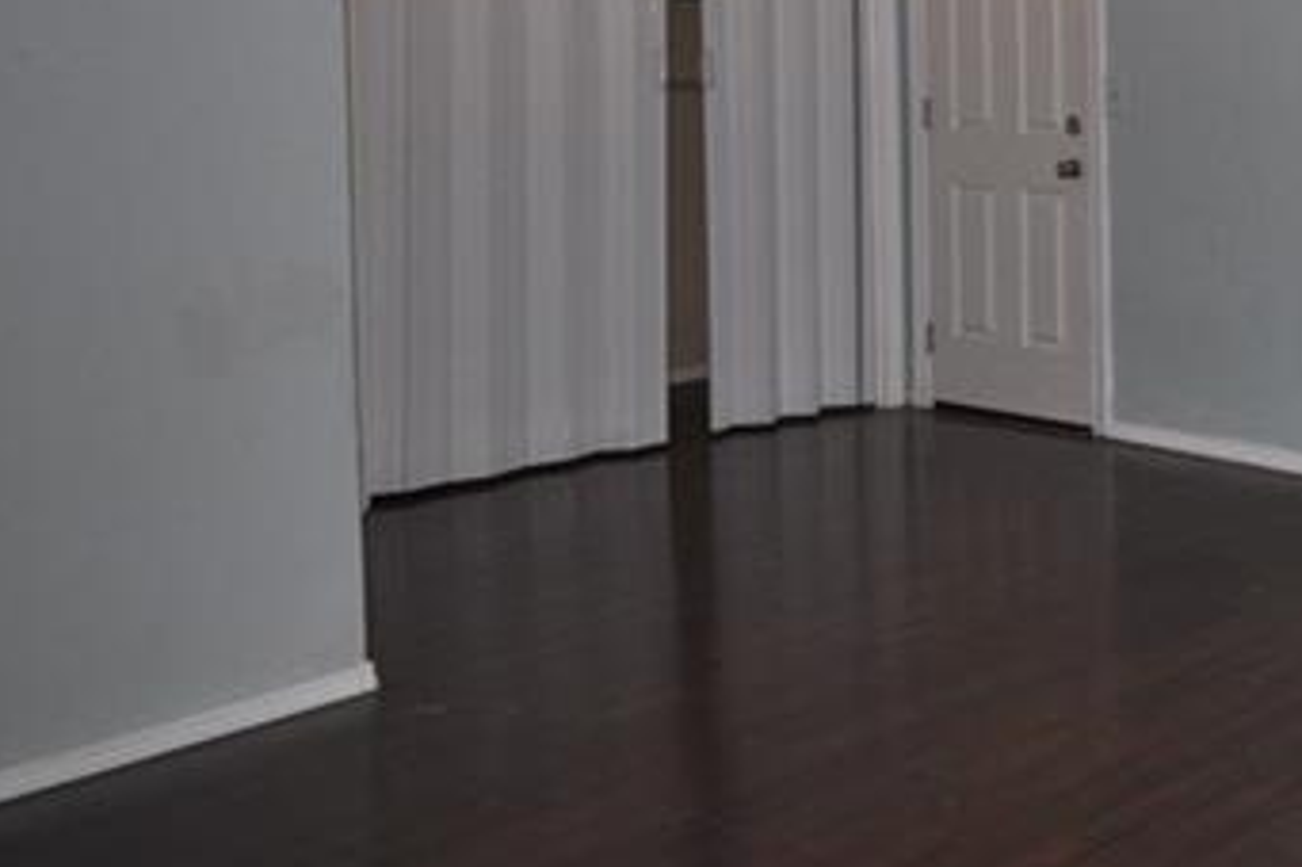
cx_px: 1730
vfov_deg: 27.8
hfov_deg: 32.0
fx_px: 1627
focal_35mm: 45
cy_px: -36
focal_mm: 10
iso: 400
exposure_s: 1/100
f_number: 5
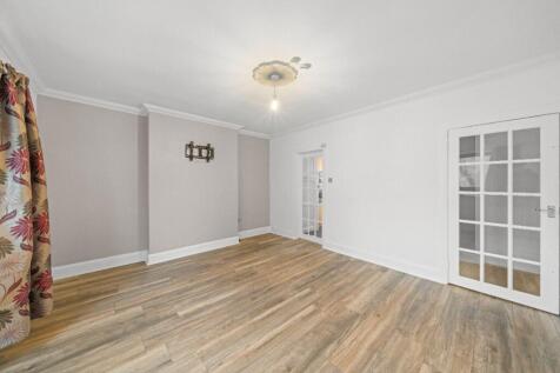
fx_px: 187
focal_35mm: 12
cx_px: 280
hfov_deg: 112.6
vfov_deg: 90.0
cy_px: 186
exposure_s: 3.2
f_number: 13
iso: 1000
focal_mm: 12
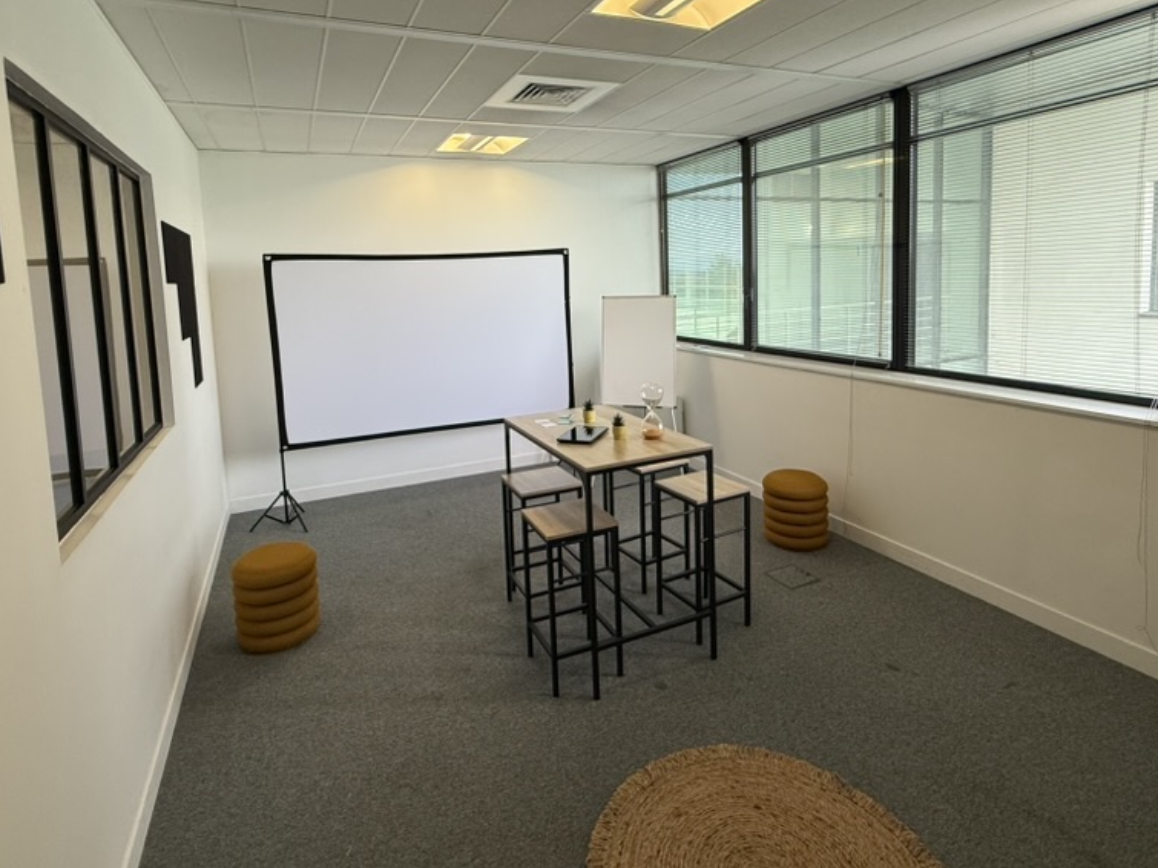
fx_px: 636
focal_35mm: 19
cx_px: 561
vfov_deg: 67.7
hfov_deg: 84.6
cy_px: 331
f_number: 2.2
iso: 160
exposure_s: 1/100
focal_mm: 2.22
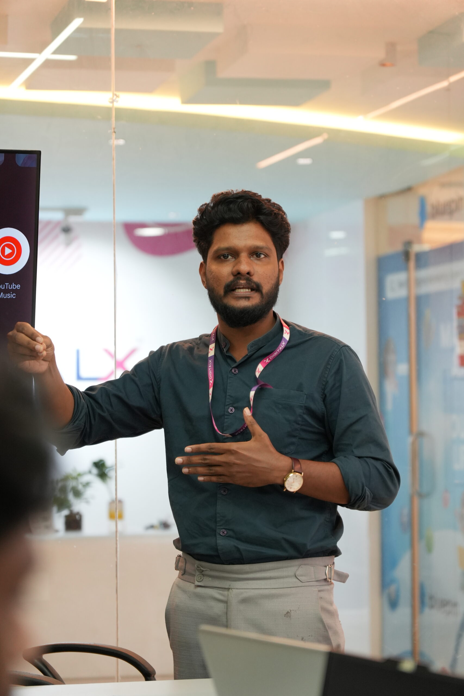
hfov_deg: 13.0
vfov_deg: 19.5
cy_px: 348
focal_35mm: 105
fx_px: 2030
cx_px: 232
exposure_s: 1/100
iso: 800
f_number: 2.8
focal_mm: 70
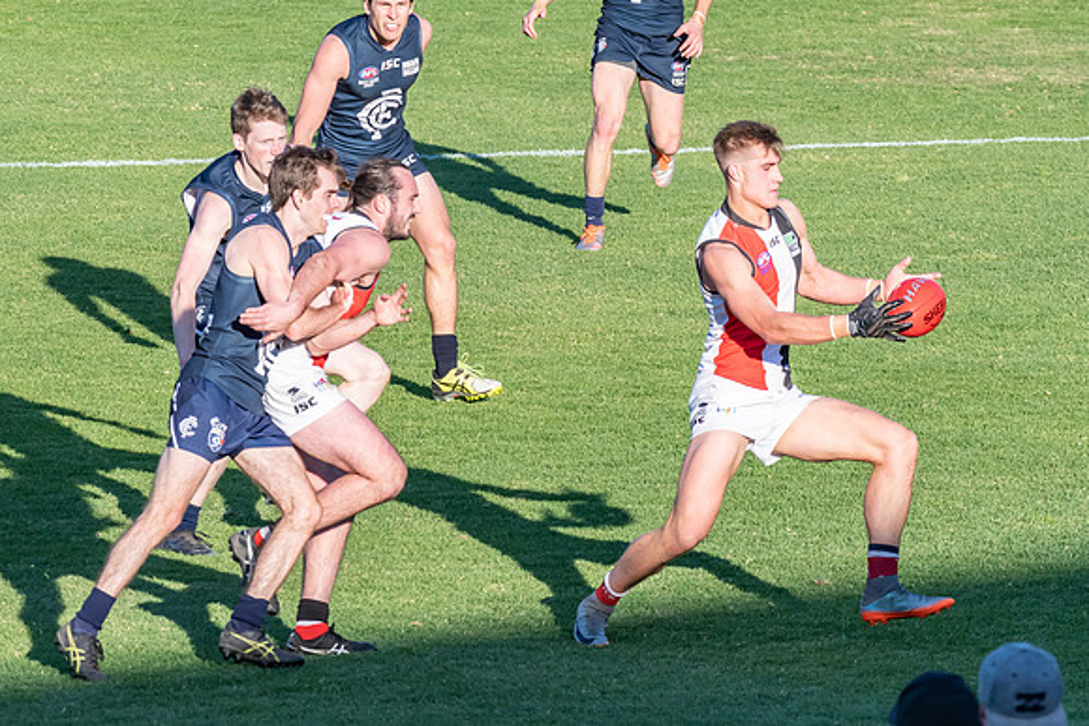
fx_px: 14423
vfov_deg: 2.9
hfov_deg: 4.3
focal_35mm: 477
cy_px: 436
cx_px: 528
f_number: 10
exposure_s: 1/1000
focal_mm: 260
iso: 800
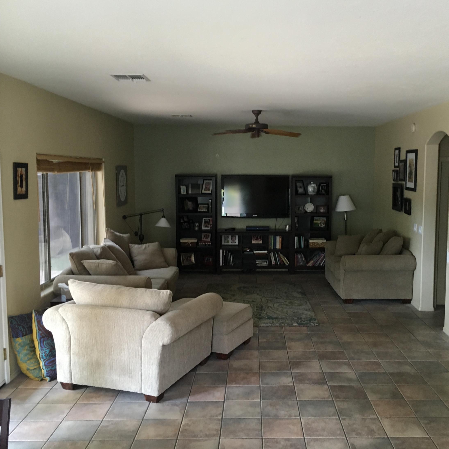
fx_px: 514
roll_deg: -0.2
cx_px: 271
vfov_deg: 47.2
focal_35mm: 35
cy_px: 219
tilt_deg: -6.8
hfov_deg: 46.9
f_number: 2.2
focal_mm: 4.15
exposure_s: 1/30
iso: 125
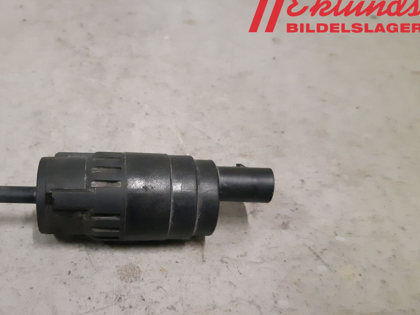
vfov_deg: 39.3
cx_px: 132
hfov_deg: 50.2
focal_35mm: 36
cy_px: 203
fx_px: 437
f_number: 1.7
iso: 800
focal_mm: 3.93
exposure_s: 1/203
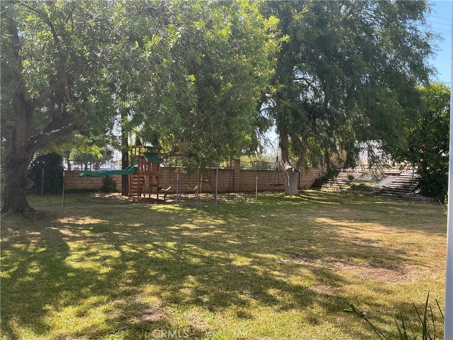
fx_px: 380
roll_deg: -1.3
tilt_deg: +0.2
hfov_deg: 61.7
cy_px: 170
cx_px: 226
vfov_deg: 48.2
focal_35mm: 29
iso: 25
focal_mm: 3
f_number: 1.8
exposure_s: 1/362
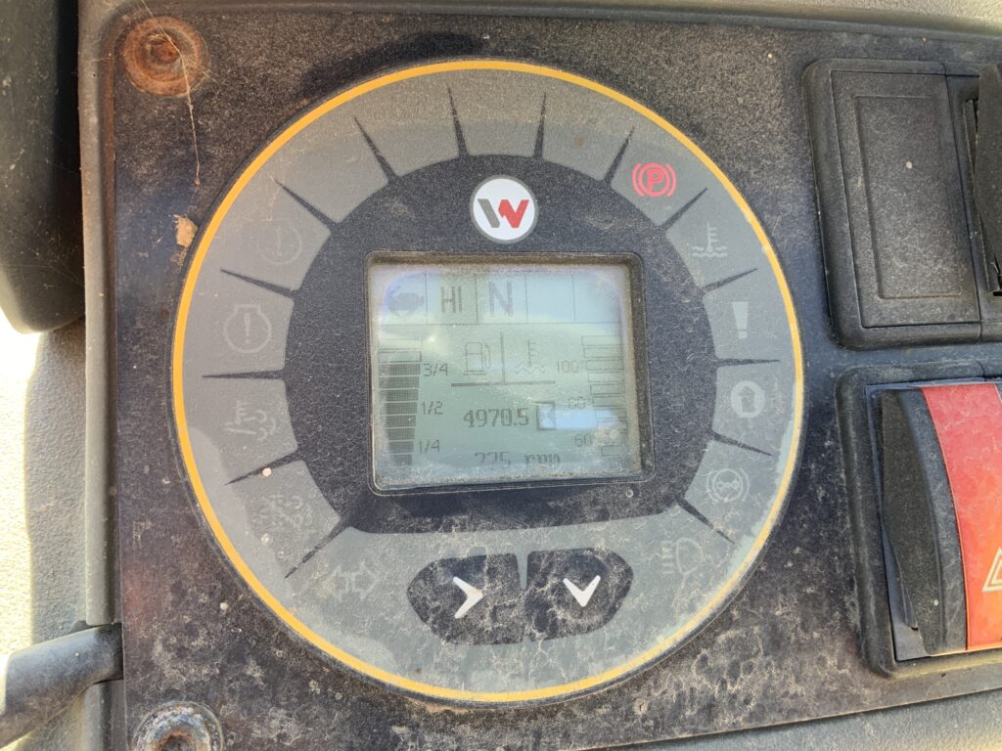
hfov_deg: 61.7
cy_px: 376
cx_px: 501
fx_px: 839
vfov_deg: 48.2
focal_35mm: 29
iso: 32
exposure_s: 1/122
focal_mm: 3
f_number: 1.8
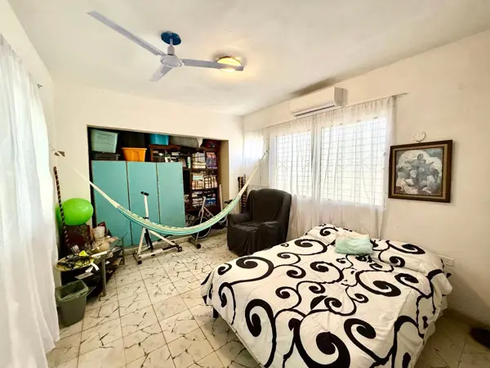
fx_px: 198
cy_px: 184
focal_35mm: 14
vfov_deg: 85.7
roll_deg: +0.2
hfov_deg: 102.1
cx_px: 245
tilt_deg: -3.6
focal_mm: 2.22
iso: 250
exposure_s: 1/120
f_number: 2.2
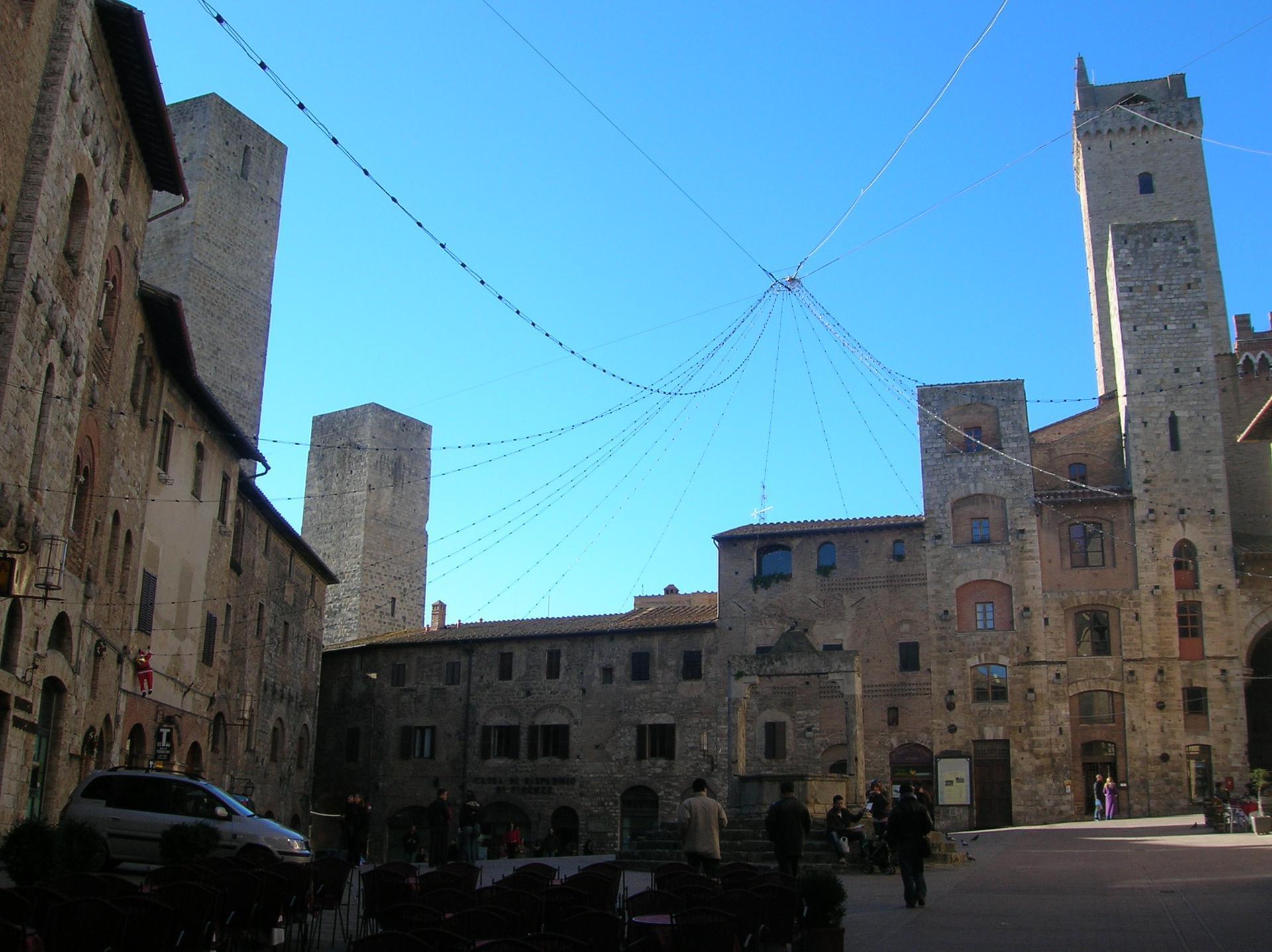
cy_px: 476
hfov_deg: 54.0
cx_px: 636
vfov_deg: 41.7
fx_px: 1248
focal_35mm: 34
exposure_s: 1/190
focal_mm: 5.7
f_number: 4.9
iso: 50
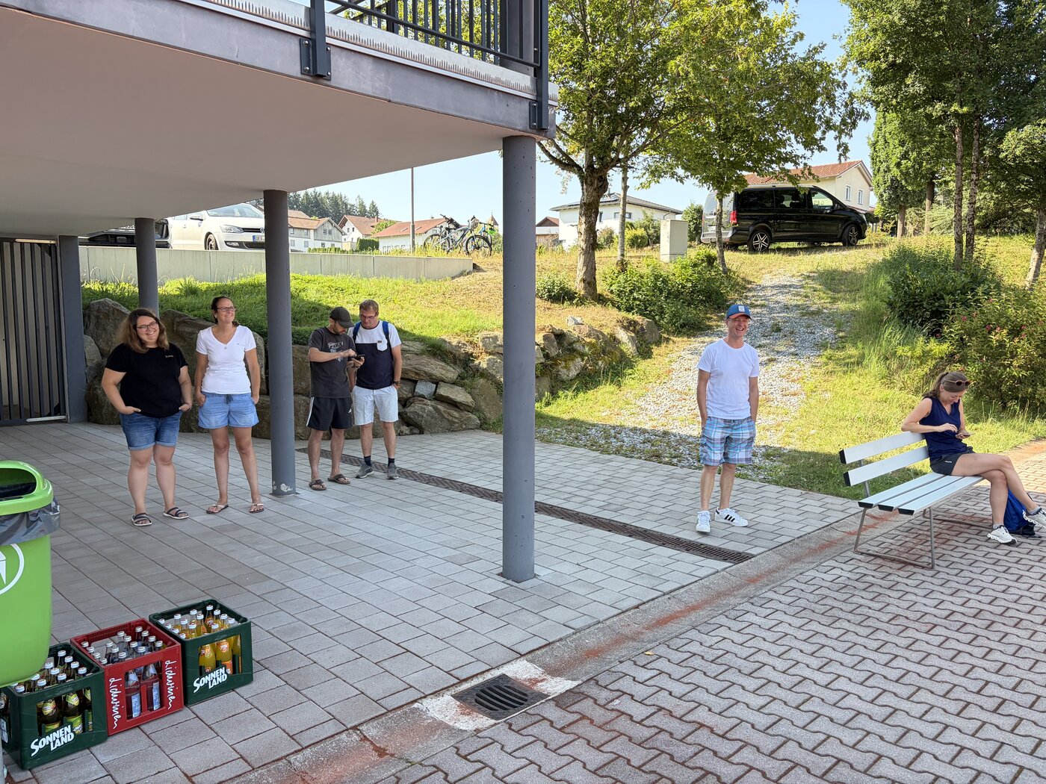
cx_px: 523
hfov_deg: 67.3
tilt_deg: -6.5
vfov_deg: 53.1
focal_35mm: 26
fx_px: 786
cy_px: 392
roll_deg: -0.5
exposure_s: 1/739
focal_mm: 5.96
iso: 64
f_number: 1.6
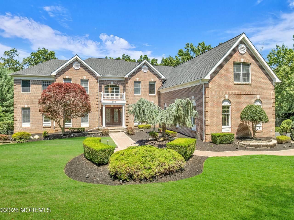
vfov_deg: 56.8
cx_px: 147
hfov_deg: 71.6
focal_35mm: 24
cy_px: 110
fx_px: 204
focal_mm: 12.29
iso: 100
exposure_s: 1/1000
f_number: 2.8
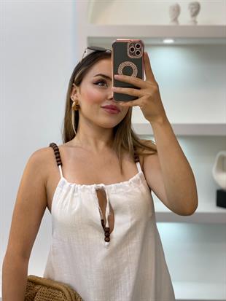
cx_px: 113
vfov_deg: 36.8
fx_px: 452
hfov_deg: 28.0
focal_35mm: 52
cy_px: 150
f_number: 2
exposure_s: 1/100
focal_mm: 6
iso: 80
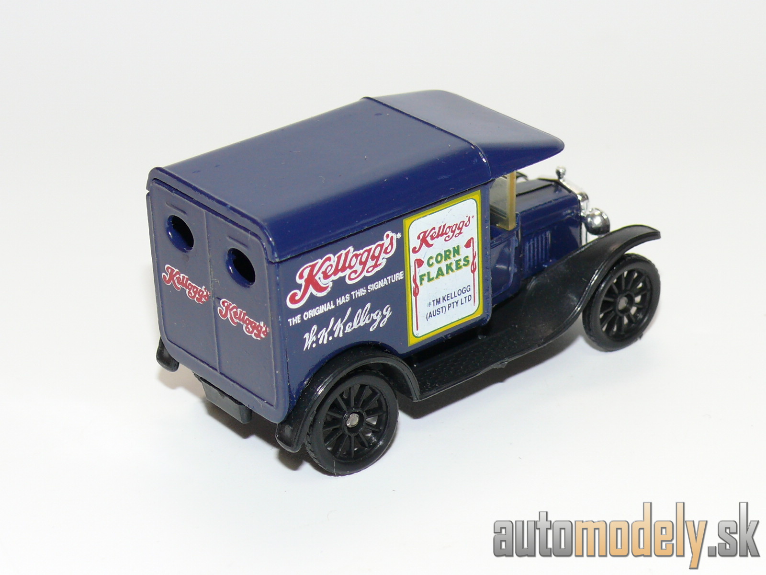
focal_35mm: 95
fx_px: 2102
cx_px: 383
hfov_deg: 20.7
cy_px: 288
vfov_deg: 15.6
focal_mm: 12.9
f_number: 4
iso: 100
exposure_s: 1/30
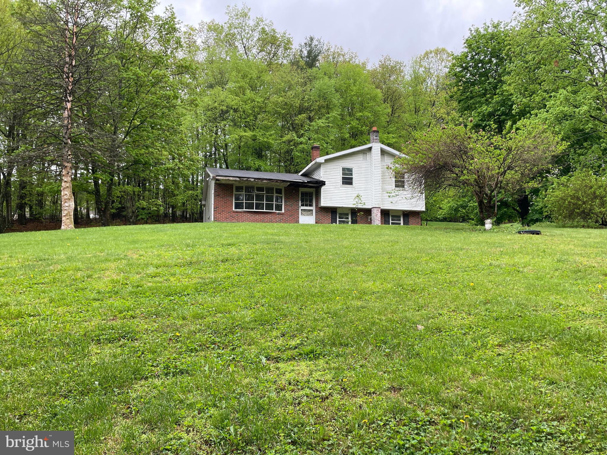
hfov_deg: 67.3
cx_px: 304
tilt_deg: +4.9
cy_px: 228
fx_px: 456
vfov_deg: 53.1
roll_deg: -1.7
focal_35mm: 26
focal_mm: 4.2
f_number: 1.6
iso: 32
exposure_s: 1/477
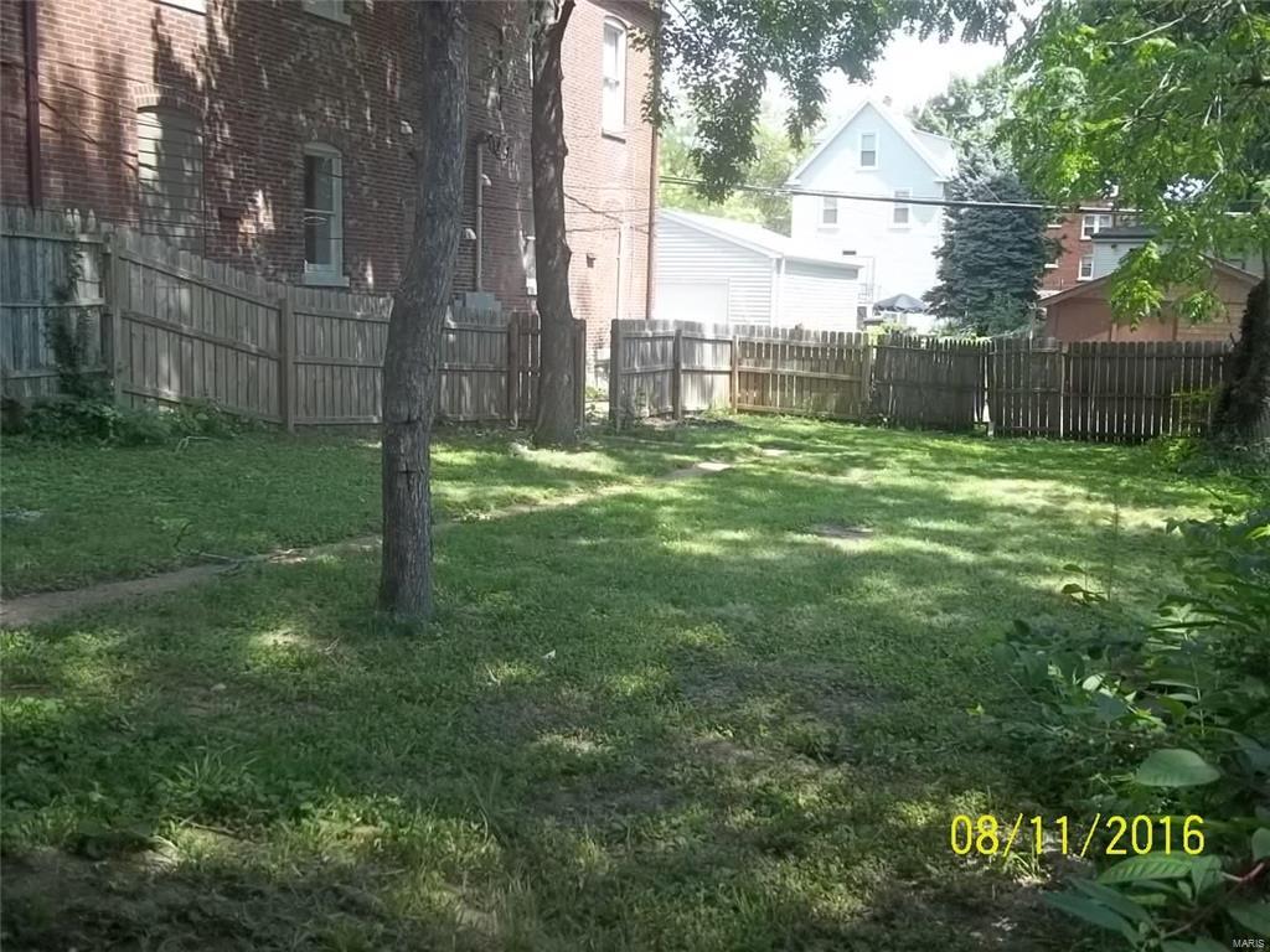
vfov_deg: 44.2
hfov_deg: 56.8
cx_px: 635
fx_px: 1174
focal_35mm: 32
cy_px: 476
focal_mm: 5.7
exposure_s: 1/200
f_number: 2.9
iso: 64
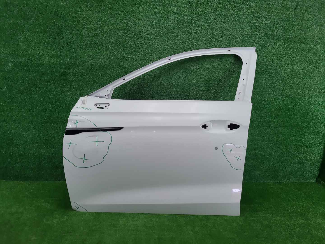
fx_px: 244
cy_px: 122
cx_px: 162
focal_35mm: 26
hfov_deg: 67.3
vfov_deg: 53.1
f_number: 1.8
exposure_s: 1/100
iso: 92
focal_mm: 5.4
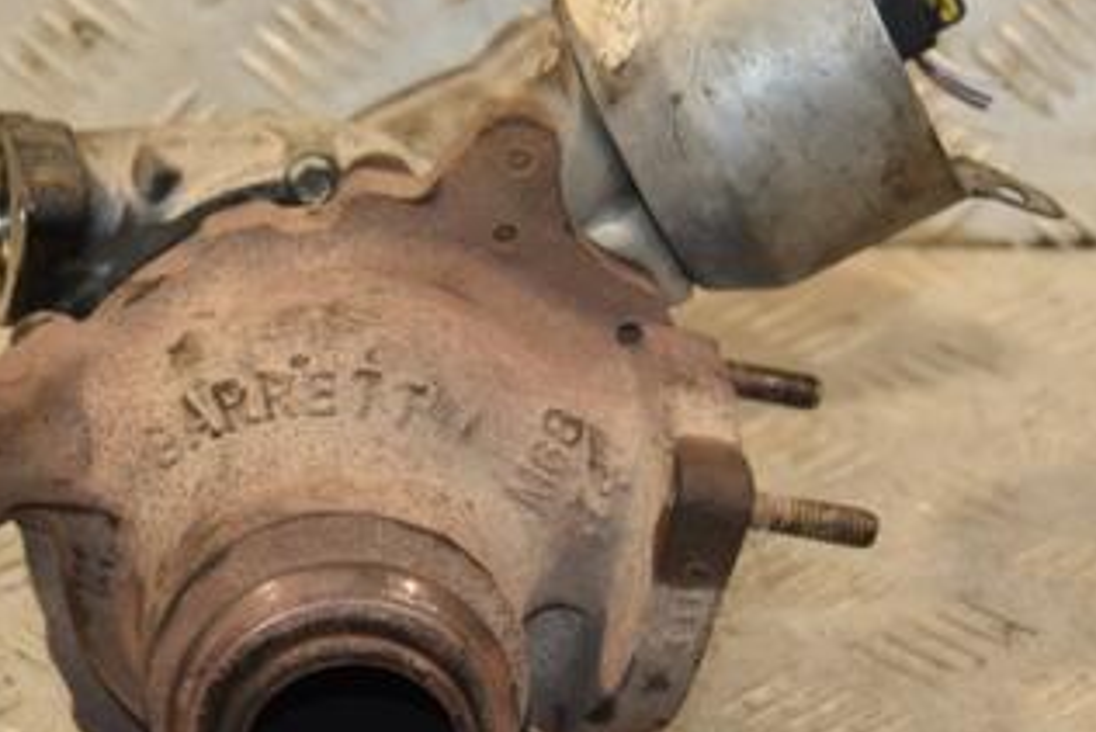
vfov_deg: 8.3
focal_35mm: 165
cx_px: 451
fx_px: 5025
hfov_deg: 12.4
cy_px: 382
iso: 800
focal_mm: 58
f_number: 5
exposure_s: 1/125
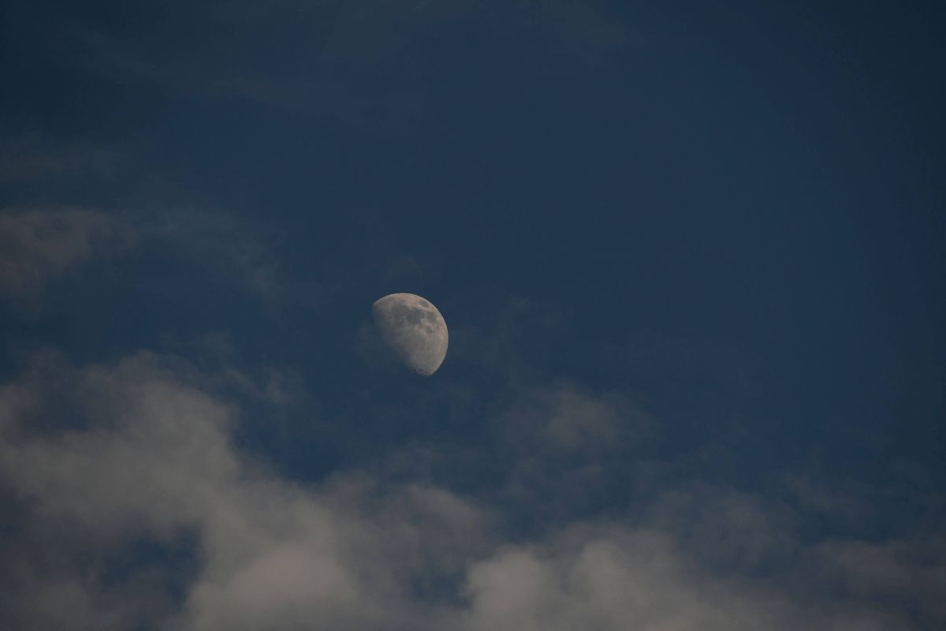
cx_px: 473
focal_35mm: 375
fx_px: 9853
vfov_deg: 3.7
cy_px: 316
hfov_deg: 5.5
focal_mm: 250
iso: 125
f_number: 8
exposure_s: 1/500
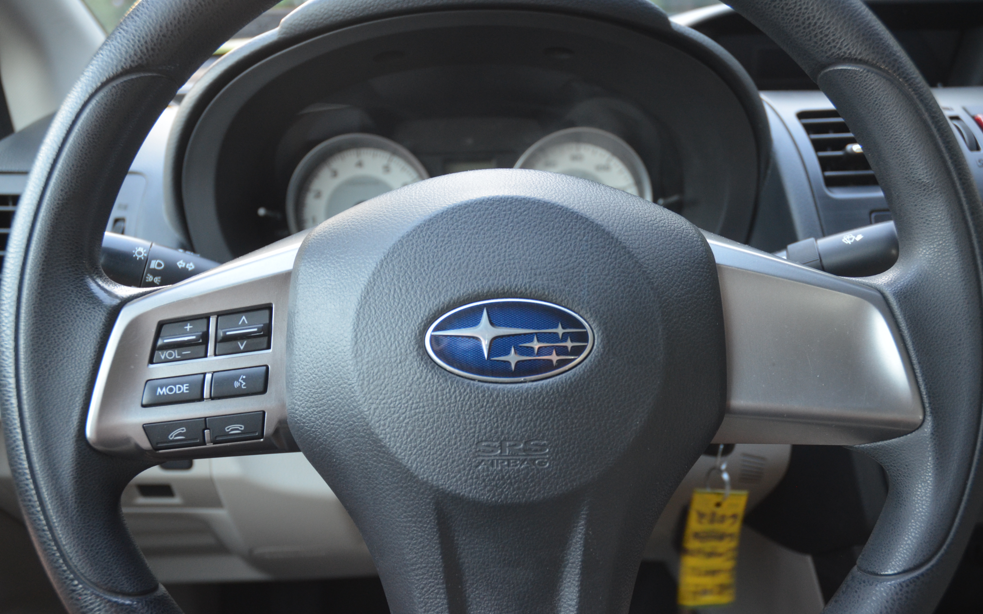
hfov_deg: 56.7
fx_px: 911
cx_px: 491
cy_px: 320
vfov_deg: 37.3
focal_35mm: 34
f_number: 3.5
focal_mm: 22
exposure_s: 1/40
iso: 800
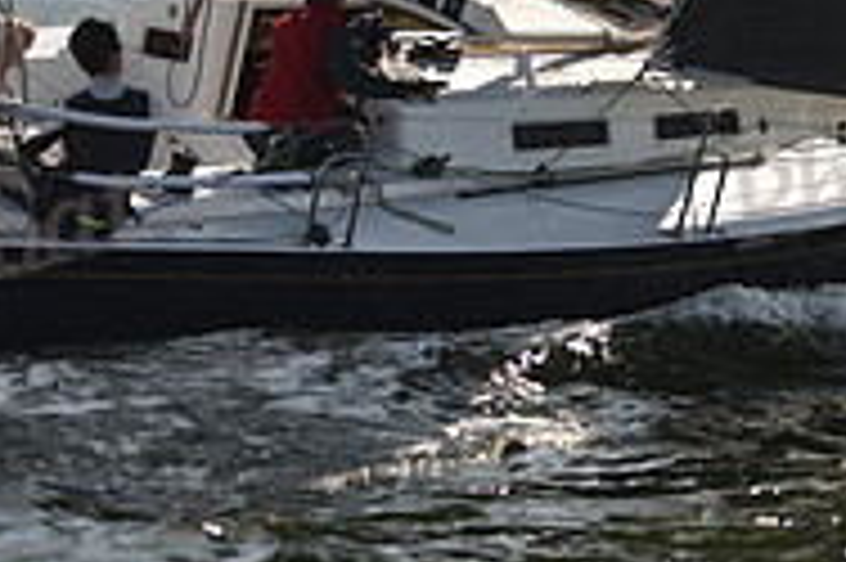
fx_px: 5071
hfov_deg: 9.5
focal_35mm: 216
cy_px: -38
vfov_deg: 6.3
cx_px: 500
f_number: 2.8
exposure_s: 1/3200
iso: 250
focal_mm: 70
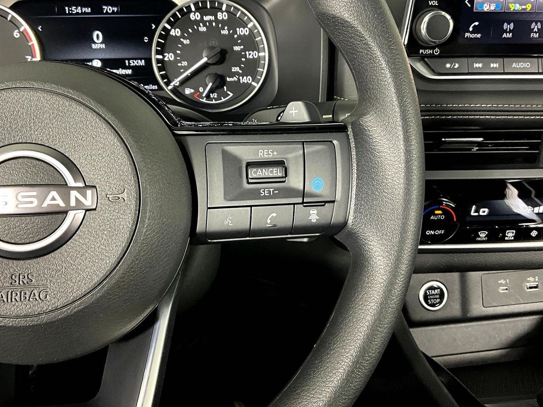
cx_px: 261
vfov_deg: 39.5
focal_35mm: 36
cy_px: 160
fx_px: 565
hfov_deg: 51.3
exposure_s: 1/60
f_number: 1.8
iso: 160
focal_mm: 3
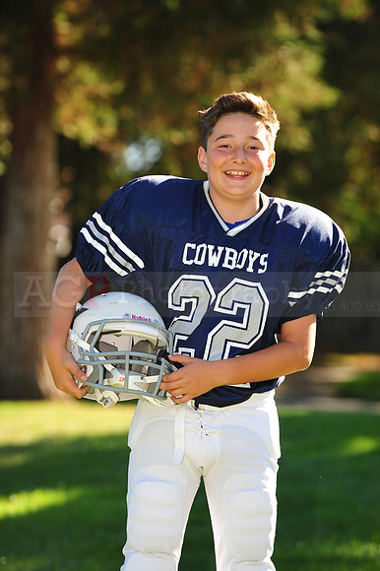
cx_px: 190
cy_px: 286
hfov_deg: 7.6
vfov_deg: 11.4
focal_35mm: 180
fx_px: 2853
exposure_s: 1/320
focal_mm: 180
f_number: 4.5
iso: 200
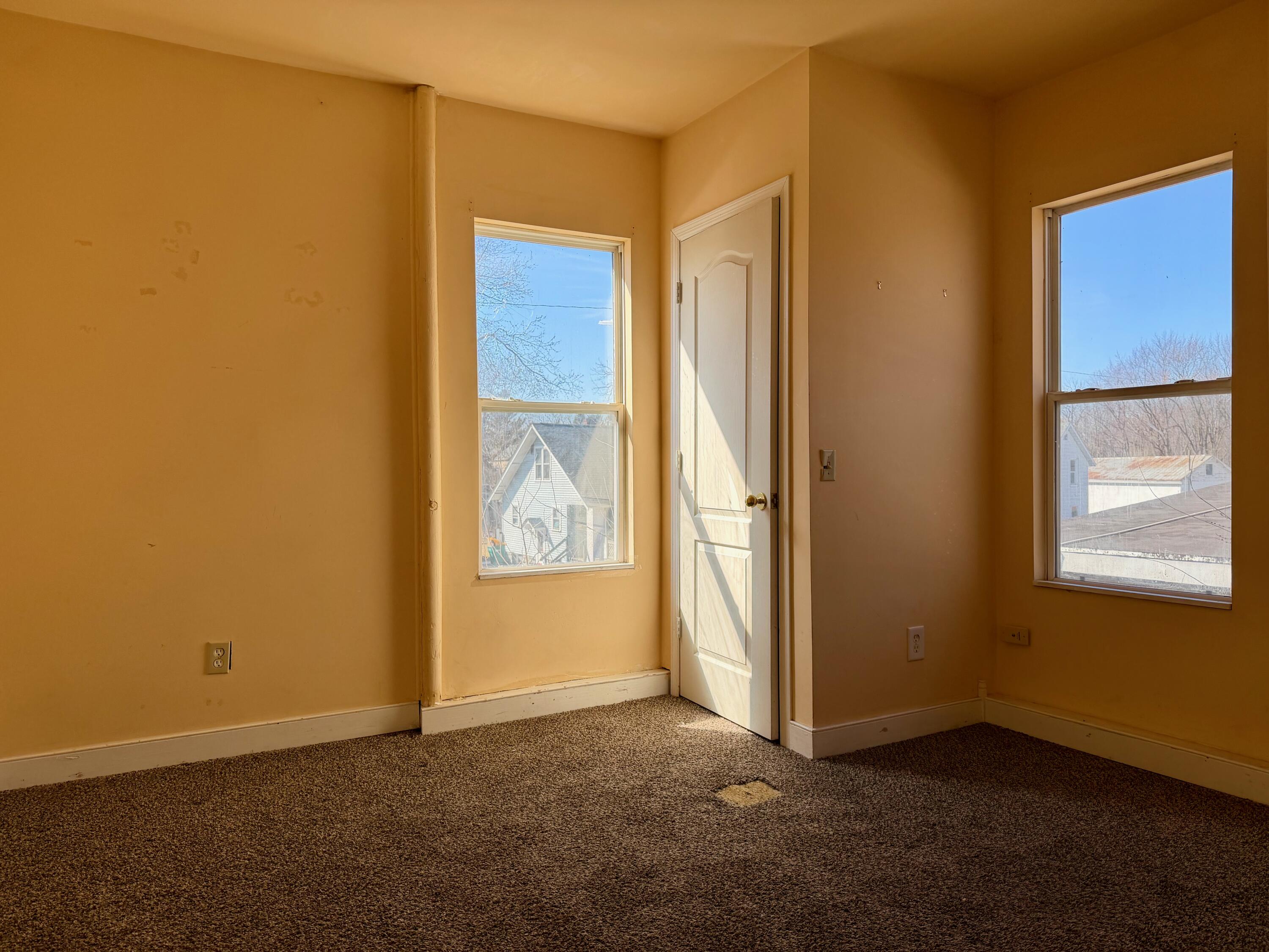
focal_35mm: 24
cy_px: 476
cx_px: 634
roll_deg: +0.7
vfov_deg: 56.8
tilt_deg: +0.4
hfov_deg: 71.6
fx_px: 880
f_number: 1.78
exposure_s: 1/1314
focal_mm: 6.76
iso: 100
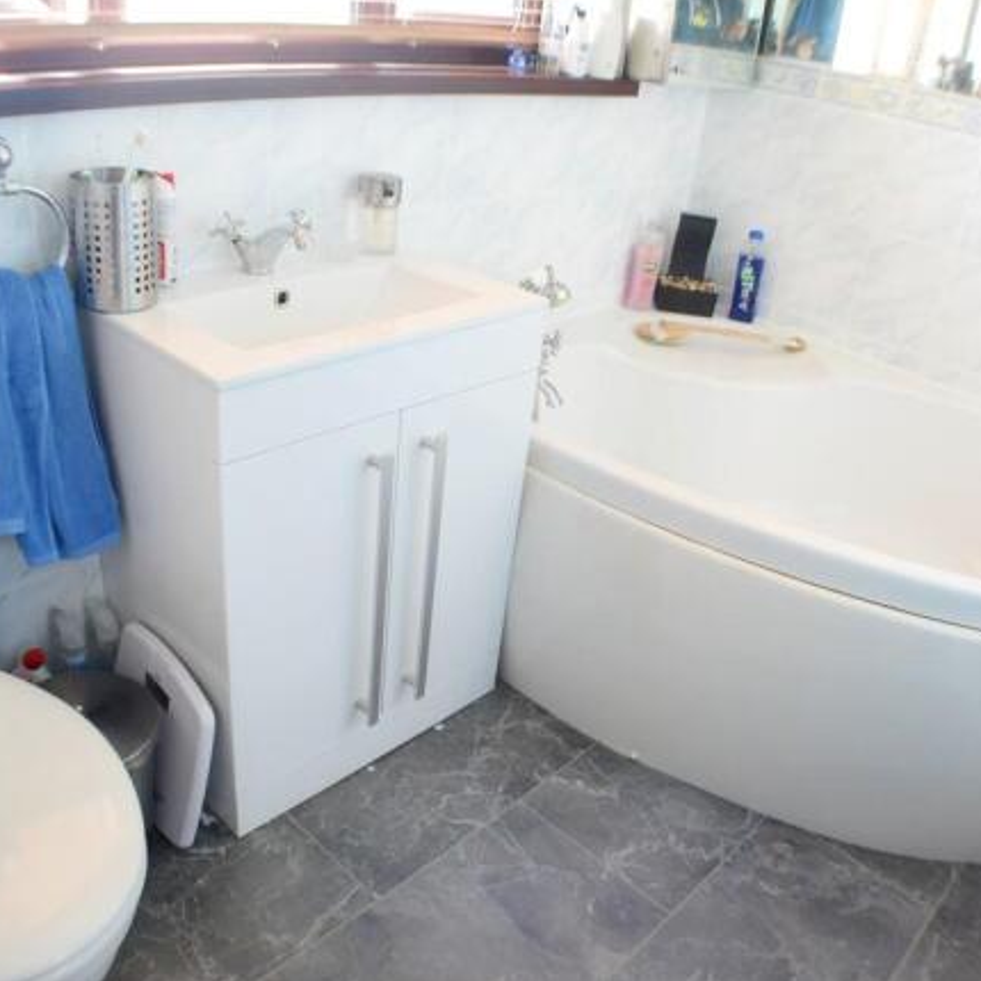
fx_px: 1122
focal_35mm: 35
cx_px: 430
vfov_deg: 47.2
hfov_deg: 47.1
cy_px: 487
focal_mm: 18
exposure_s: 1/50
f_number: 3.5
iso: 400
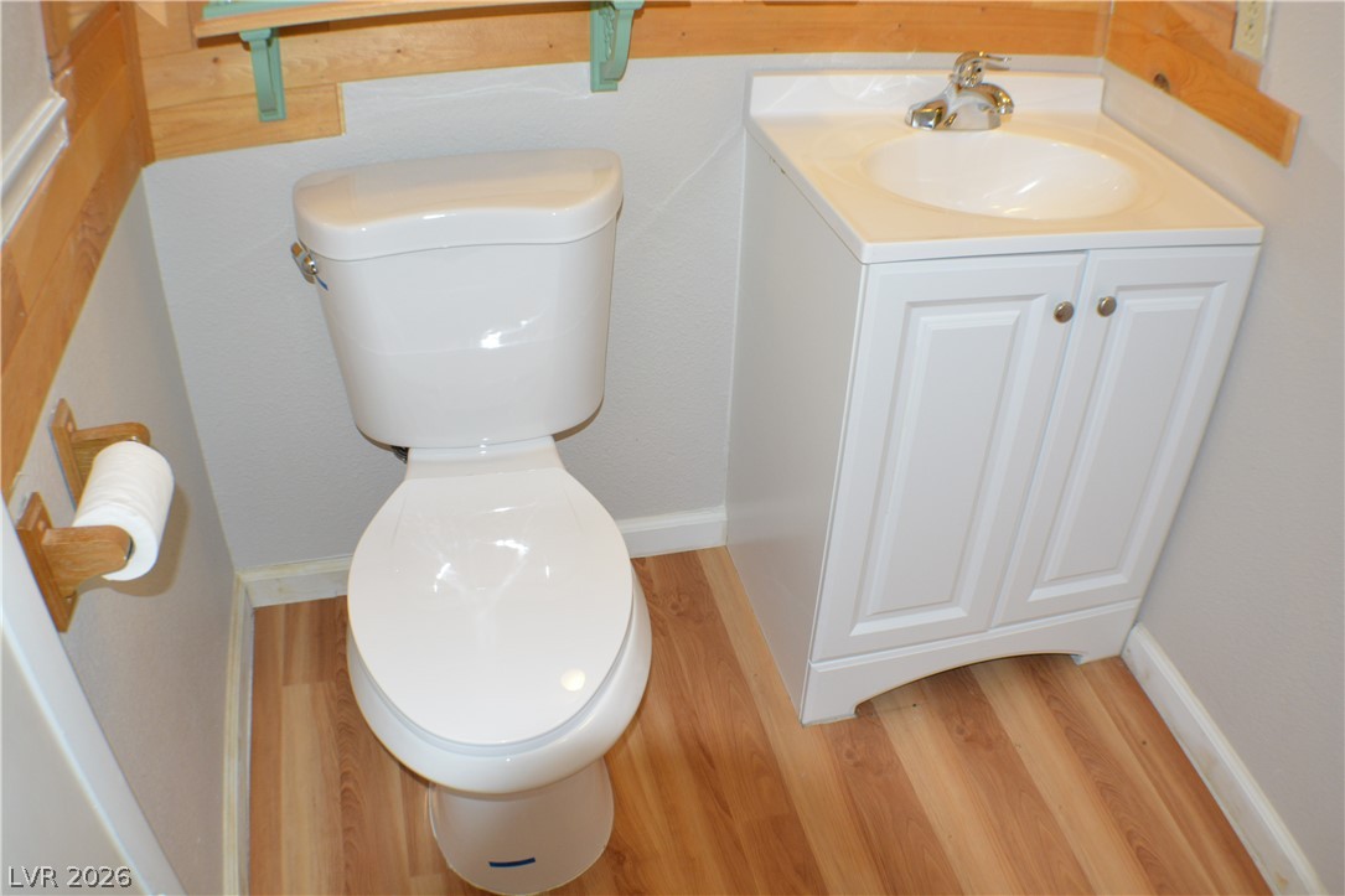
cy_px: 448
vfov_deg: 31.9
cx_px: 672
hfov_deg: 46.4
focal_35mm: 42
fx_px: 1569
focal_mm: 28
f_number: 4.5
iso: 1000
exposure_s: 1/60
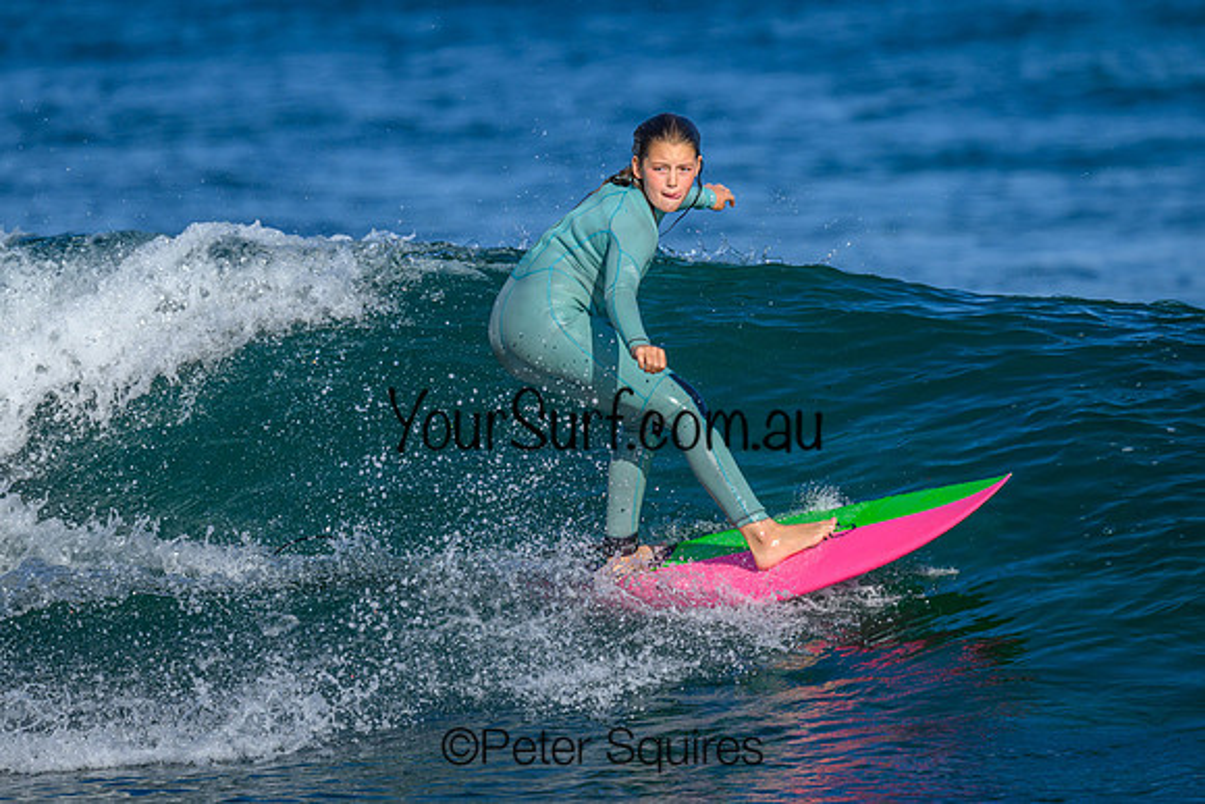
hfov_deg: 2.1
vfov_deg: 1.4
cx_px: 593
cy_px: 309
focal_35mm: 986
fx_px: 33005
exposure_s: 1/2000
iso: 320
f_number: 6.3
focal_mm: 800
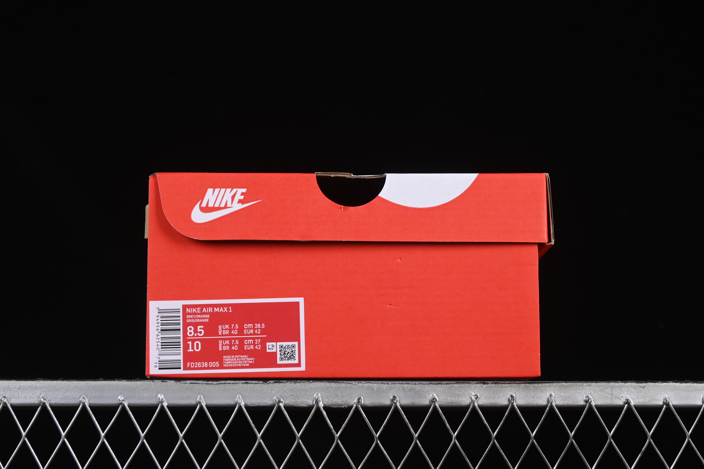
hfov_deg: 27.0
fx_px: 1467
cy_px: 234
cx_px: 352
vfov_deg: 18.2
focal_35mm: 75
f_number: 8
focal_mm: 50
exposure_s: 1/80
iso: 160
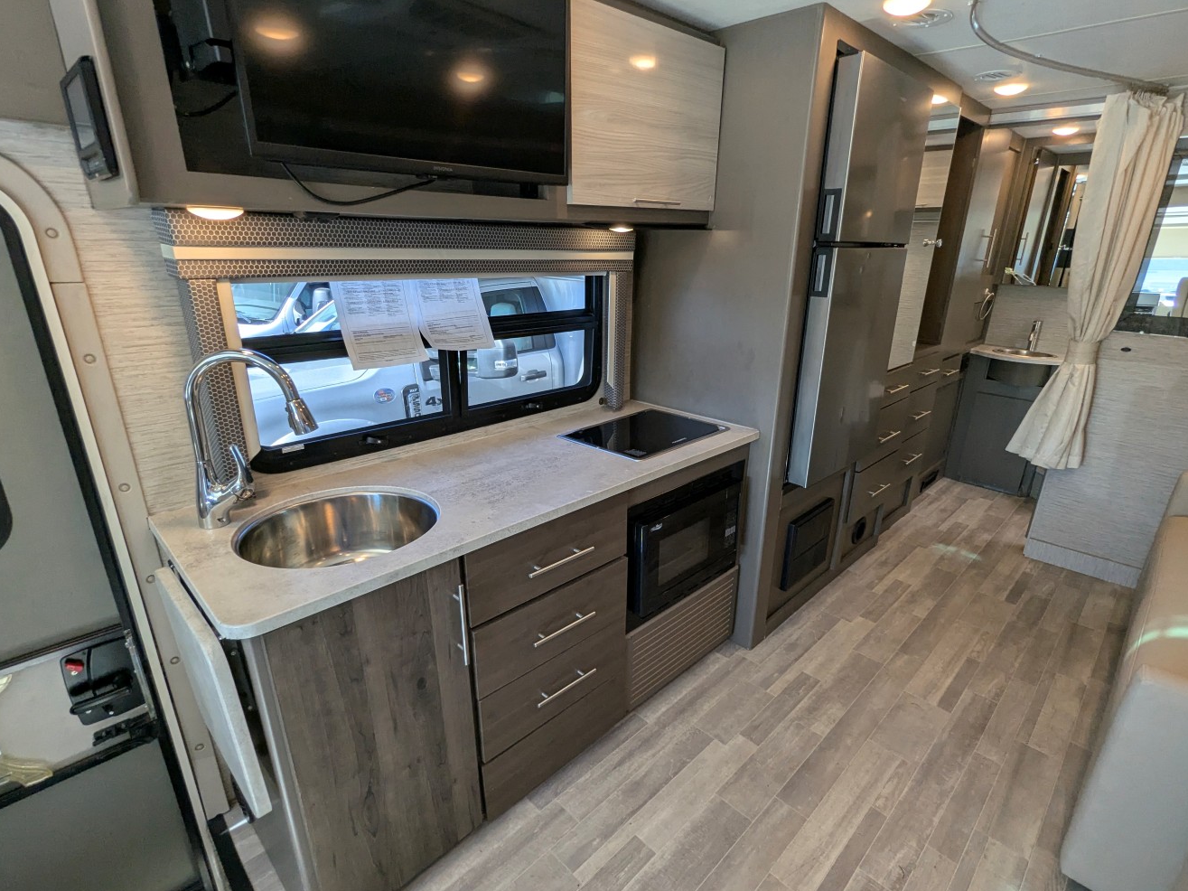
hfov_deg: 91.0
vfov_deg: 74.7
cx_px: 613
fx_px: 583
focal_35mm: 17
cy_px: 459
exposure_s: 1/228
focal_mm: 2.35
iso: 138
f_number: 2.2
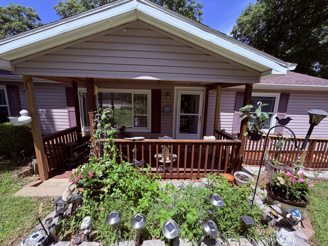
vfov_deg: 85.7
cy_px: 123
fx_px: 133
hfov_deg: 102.1
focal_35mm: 14
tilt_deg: -9.5
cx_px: 164
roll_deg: -0.9
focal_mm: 2.22
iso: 40
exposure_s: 1/709
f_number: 2.2
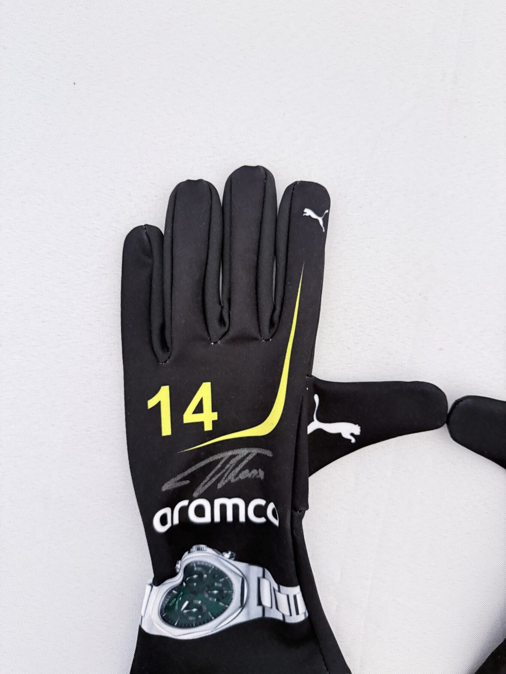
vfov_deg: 71.6
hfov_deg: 56.8
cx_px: 253
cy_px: 337
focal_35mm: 24
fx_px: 468
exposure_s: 1/33
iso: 640
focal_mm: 6.76
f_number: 1.78
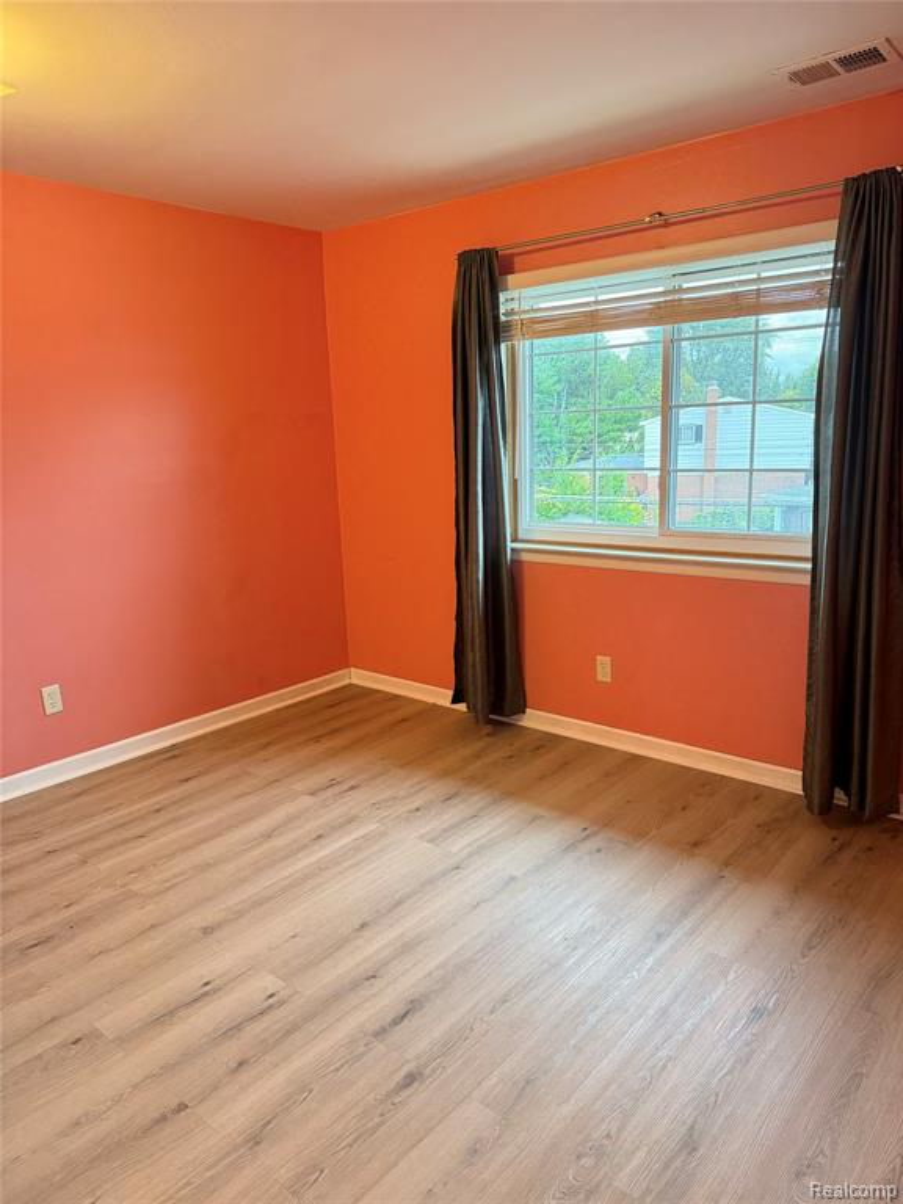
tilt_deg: -12.2
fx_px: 835
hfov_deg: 56.8
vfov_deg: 71.6
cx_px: 452
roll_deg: +1.6
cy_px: 602
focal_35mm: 24
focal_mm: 6.76
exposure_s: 1/60
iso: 250
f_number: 1.78
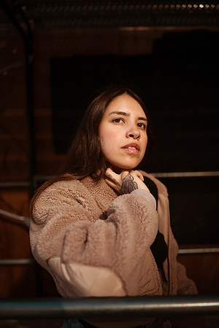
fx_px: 319
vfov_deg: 54.4
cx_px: 110
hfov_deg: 37.9
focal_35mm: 35
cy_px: 164
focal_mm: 35
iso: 50
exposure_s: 1/1250
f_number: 2.2
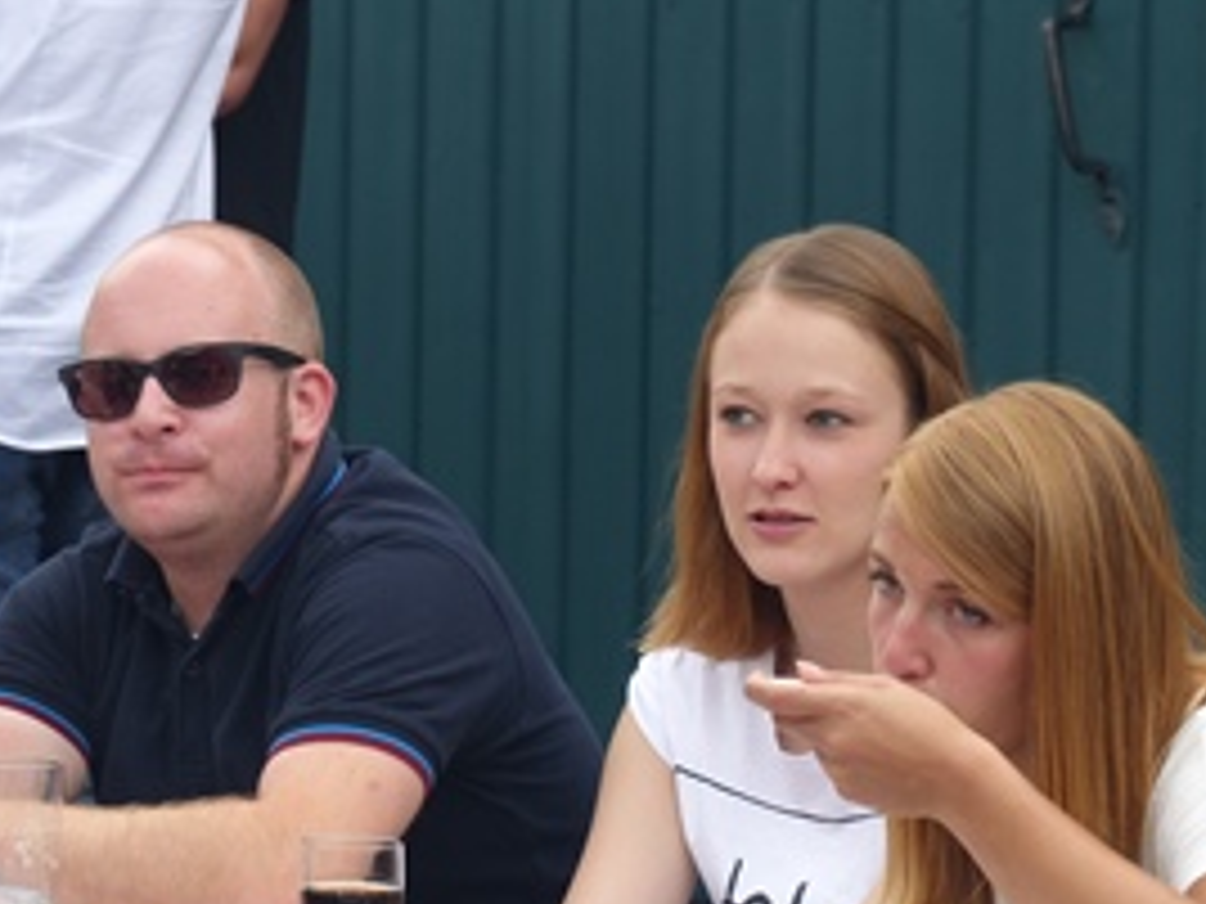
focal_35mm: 330
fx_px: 11497
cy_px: 481
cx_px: 639
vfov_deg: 4.5
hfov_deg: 6.0
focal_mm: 39.8
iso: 100
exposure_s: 1/100
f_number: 2.8
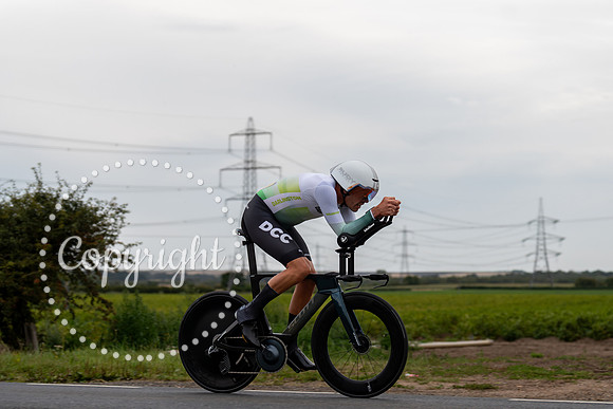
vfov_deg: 17.6
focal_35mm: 78
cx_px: 339
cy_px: 226
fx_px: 1321
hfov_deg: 26.1
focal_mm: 70
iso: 500
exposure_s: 1/800
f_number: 3.2
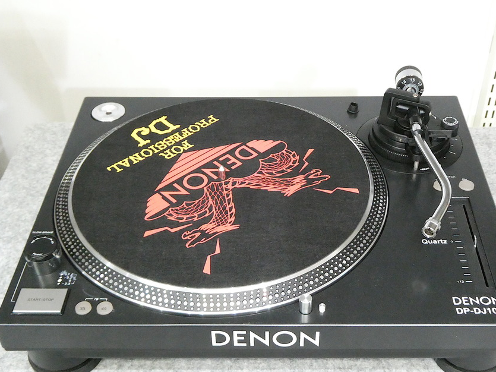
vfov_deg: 31.5
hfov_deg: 41.2
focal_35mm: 46
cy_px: 212
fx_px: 659
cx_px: 269
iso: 1600
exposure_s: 1/40
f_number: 3.8
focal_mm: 7.2
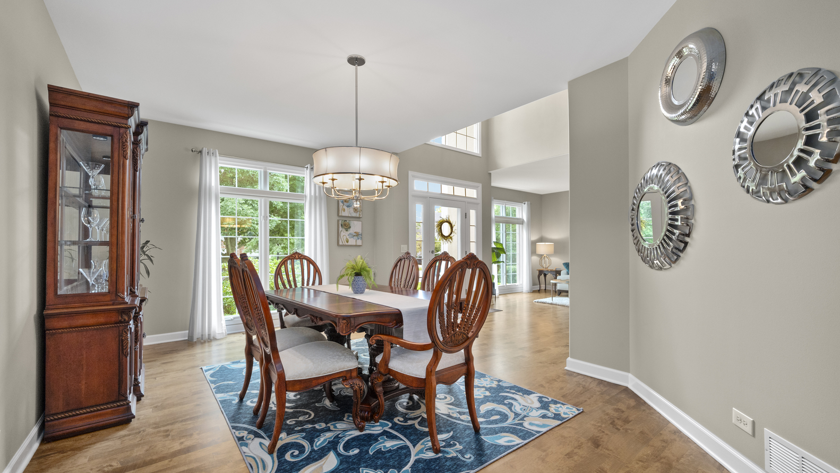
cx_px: 418
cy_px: 251
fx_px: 334
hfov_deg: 103.0
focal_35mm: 15
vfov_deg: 70.5
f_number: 11
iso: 640
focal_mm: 14
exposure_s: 1/6
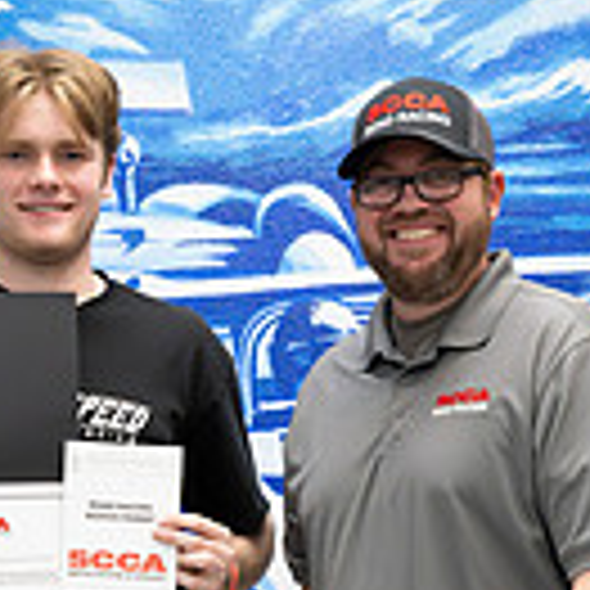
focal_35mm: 120
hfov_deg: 14.5
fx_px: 2314
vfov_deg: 13.9
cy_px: 806
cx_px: 252
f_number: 7.1
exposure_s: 1/250
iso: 11400
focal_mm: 41
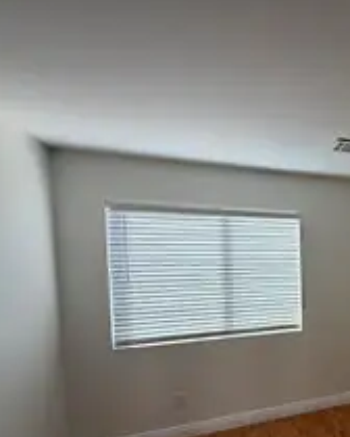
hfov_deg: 41.5
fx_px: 337
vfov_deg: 64.9
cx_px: 400
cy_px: 277
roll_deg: +0.4
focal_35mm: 26
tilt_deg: -1.6
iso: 40
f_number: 2.2
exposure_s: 1/157
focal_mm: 2.22
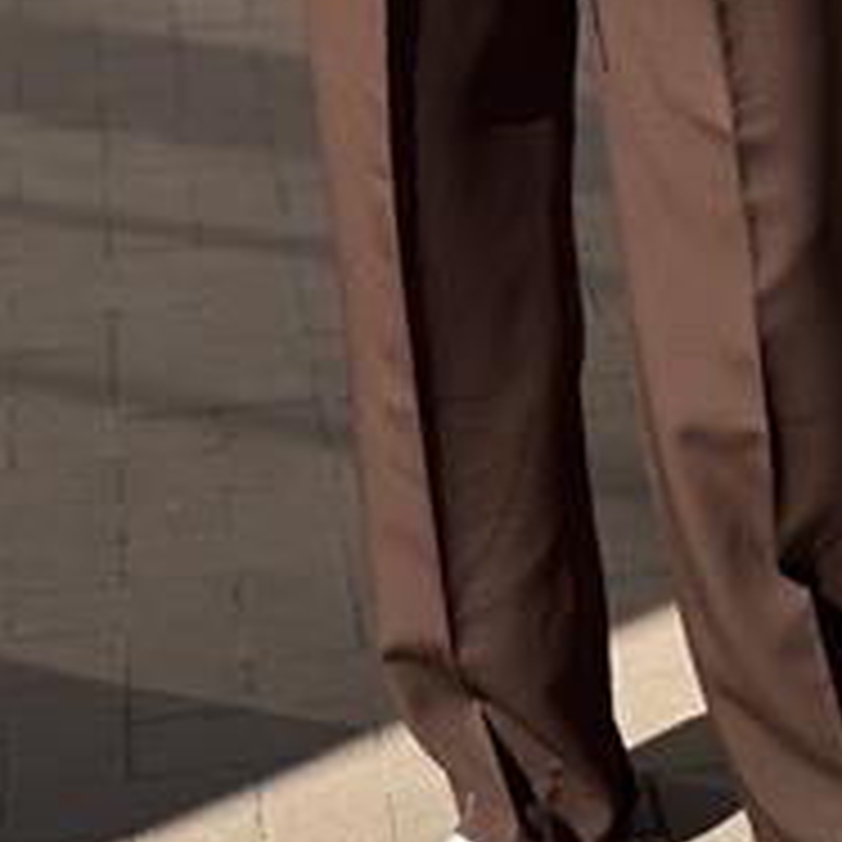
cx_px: 612
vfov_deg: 11.6
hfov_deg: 11.6
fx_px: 4128
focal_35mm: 150
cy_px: 209
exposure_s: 1/395
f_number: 2.8
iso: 32
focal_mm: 9
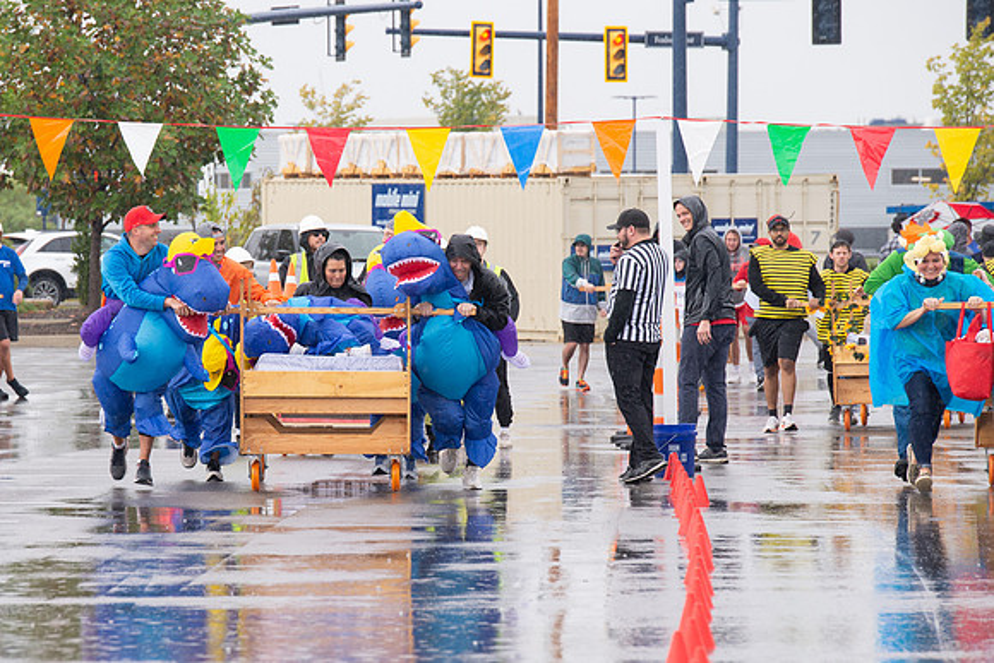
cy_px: 406
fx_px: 7170
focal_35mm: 260
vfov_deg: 5.3
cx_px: 351
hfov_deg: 7.9
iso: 800
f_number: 7.1
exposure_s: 1/400
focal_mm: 200
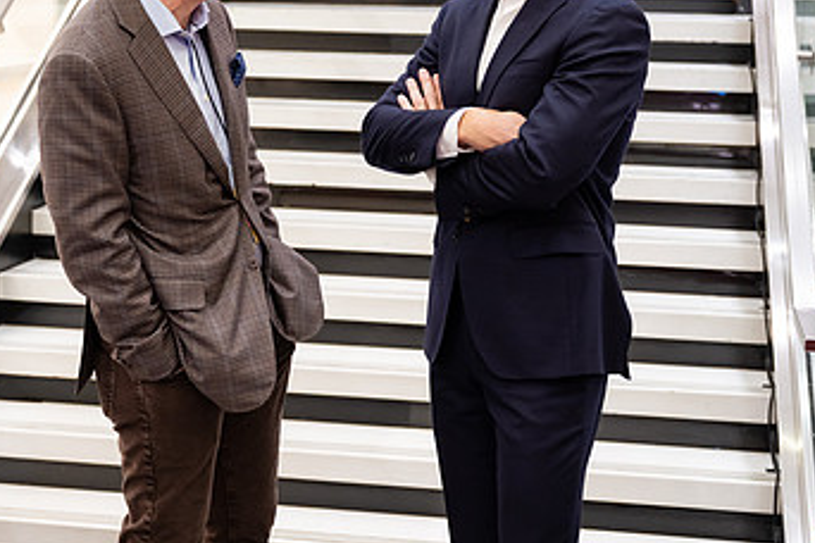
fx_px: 1720
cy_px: 180
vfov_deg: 17.9
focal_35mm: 76
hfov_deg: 26.5
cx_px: 292
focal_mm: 43
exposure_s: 1/160
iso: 1250
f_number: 3.2
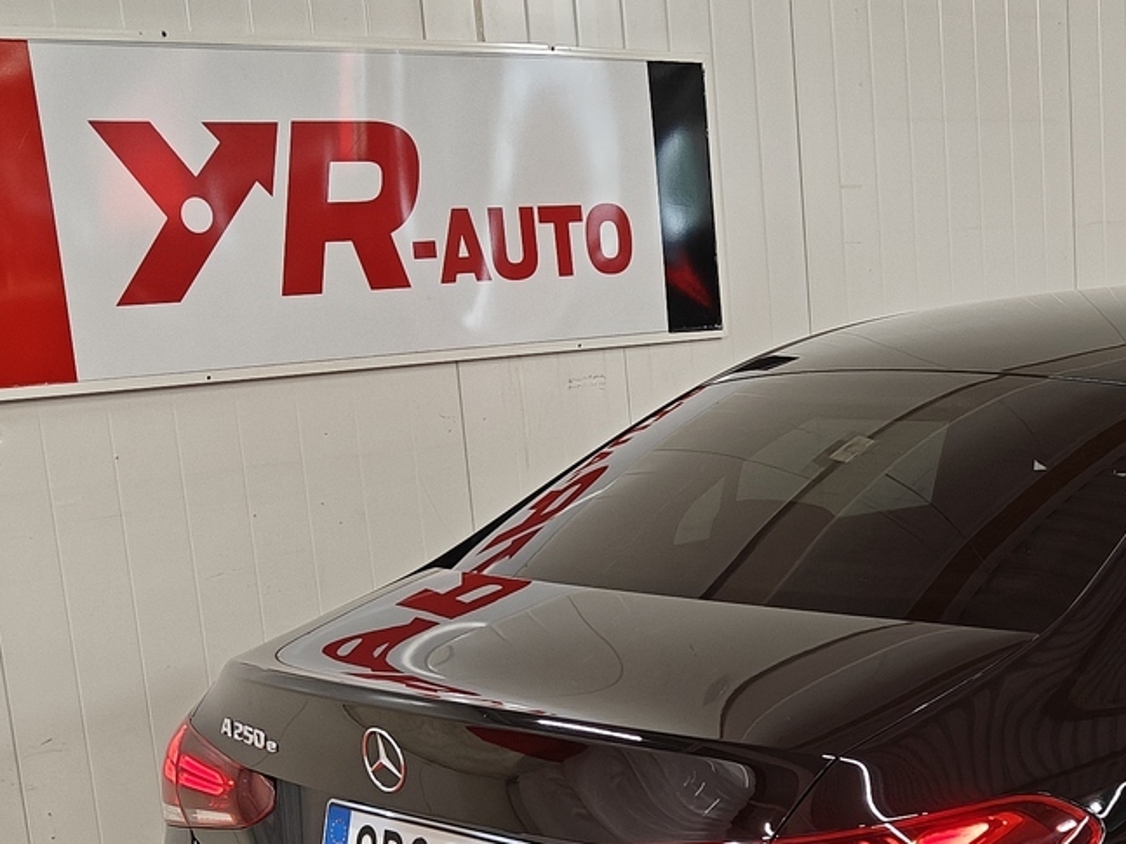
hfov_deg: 27.2
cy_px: 802
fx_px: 2244
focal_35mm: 69
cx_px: 1008
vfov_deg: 20.7
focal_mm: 5.59
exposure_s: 1/60
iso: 80
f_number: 1.8
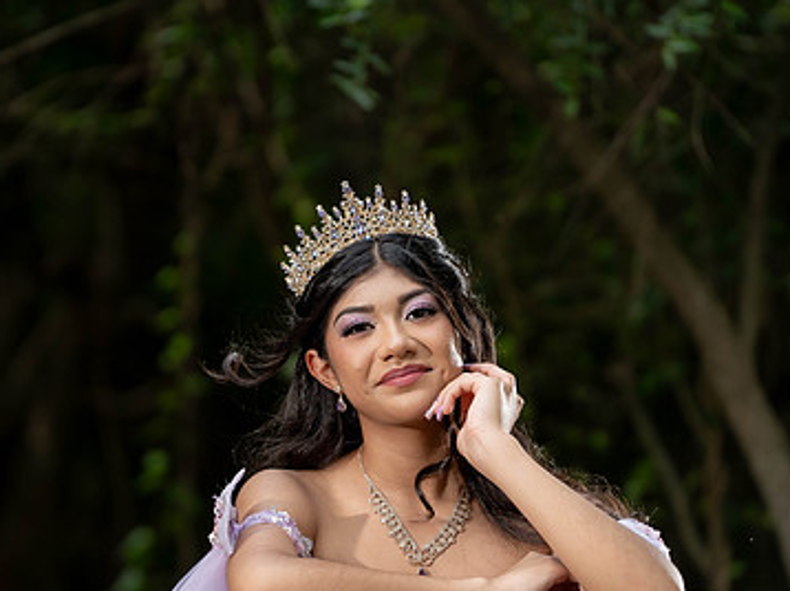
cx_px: 351
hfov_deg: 8.5
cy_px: 420
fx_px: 5337
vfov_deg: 6.3
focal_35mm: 234
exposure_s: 1/800
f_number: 2.8
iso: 200
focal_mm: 150
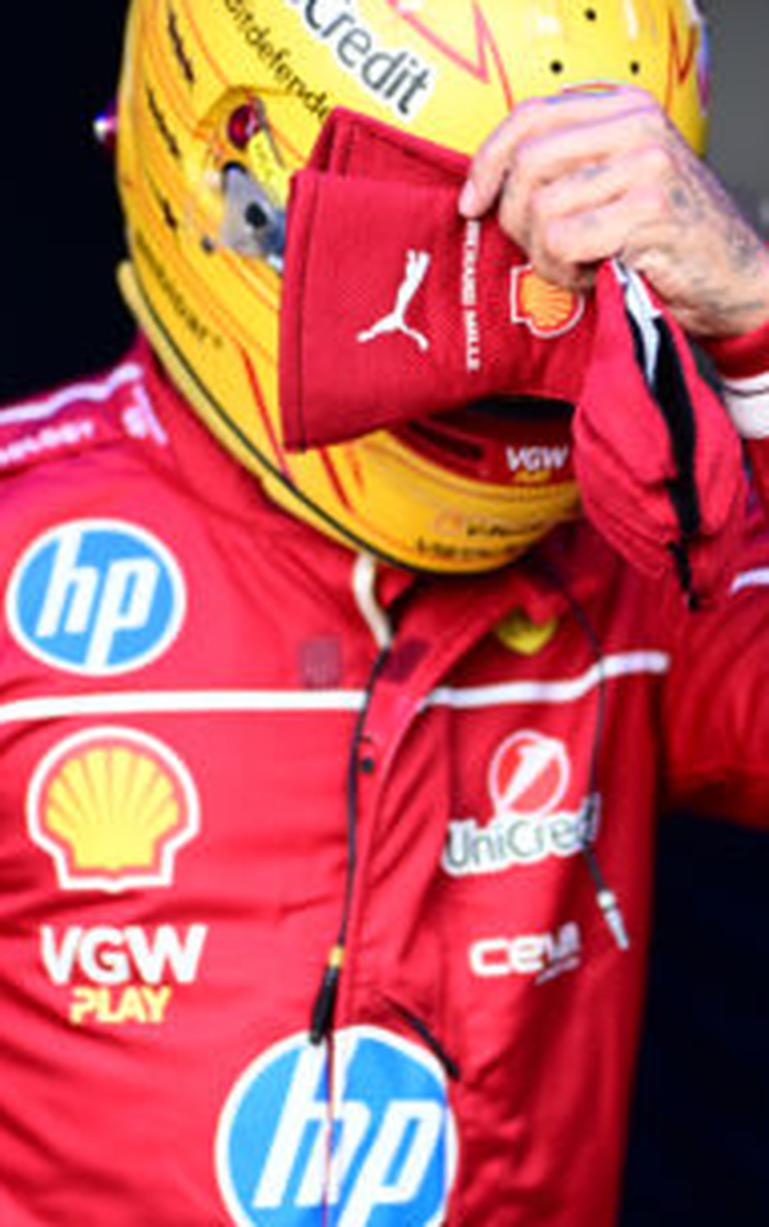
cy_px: 382
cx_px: 334
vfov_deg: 9.8
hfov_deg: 6.2
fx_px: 7132
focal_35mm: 213
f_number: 1.2
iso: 200
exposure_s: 1/800
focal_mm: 85
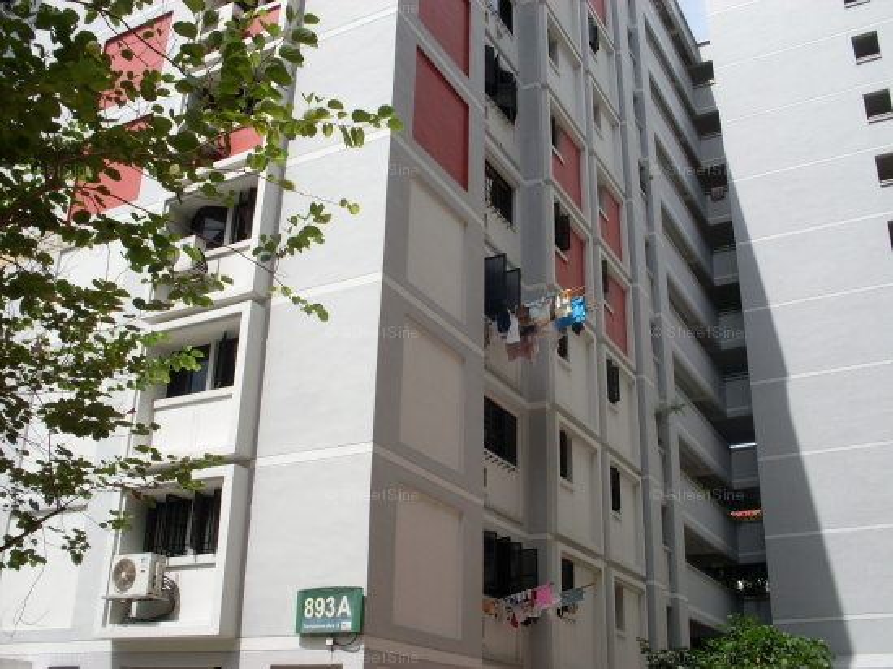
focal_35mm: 38
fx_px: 980
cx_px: 446
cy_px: 334
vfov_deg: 37.7
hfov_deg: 49.0
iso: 80
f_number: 8.4
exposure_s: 1/250
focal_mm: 6.3
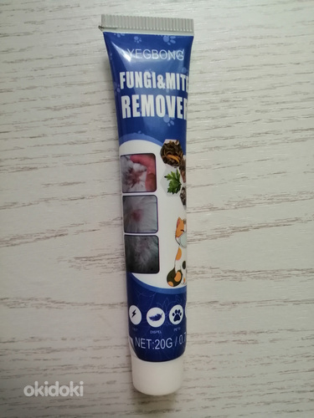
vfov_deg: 67.3
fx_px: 314
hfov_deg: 53.1
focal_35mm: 26
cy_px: 209
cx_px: 157
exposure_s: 1/33.3
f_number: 1.8
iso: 320
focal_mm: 3.62
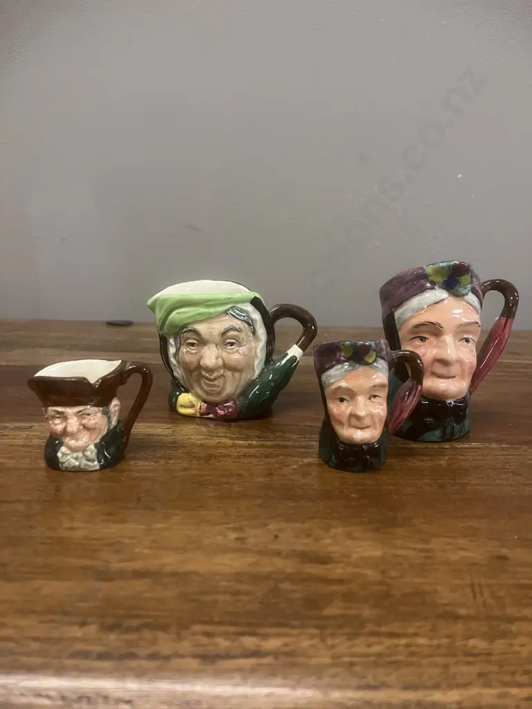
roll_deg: -1.0
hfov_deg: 49.7
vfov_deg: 63.4
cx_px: 266
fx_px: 574
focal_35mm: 28
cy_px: 354
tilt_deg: -12.0
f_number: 1.8
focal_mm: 3.99
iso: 250
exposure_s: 1/50
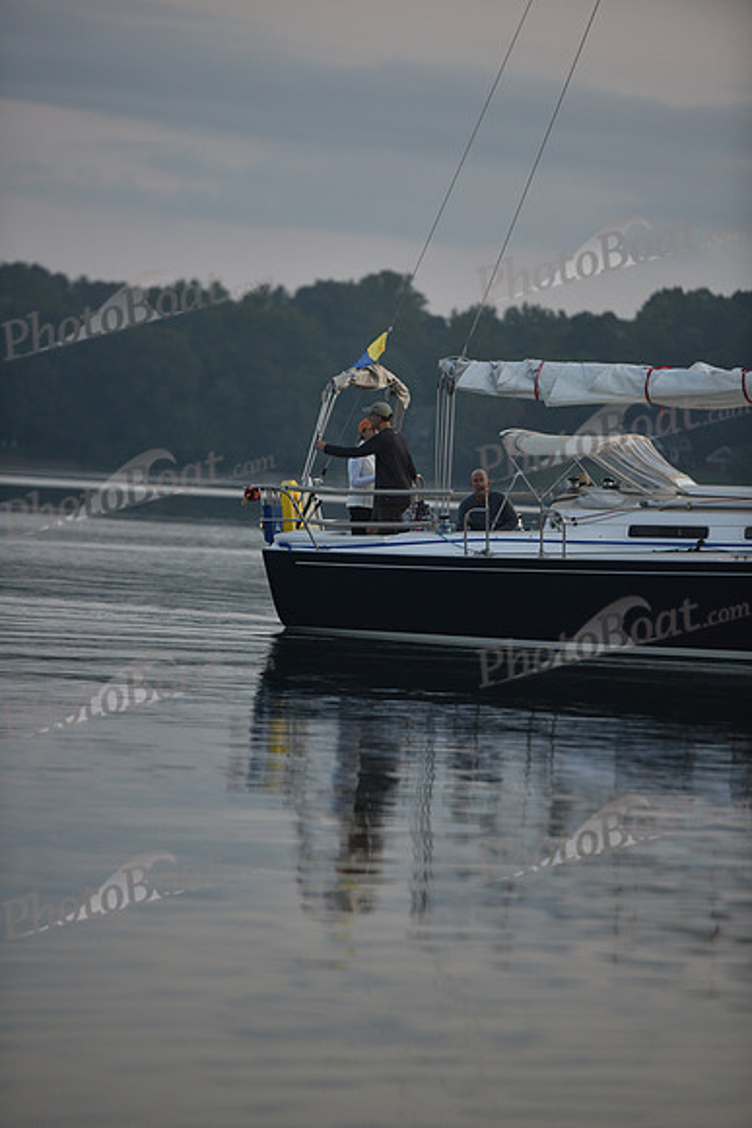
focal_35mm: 200
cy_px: 564
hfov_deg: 6.9
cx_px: 376
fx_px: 6262
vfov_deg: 10.3
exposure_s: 1/500
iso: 320
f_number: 2.8
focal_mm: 200
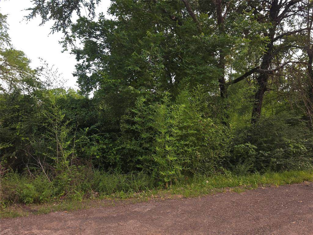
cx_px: 156
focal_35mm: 23
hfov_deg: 73.9
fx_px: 208
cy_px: 118
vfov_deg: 58.9
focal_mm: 6.5
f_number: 1.4
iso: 16
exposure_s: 1/120
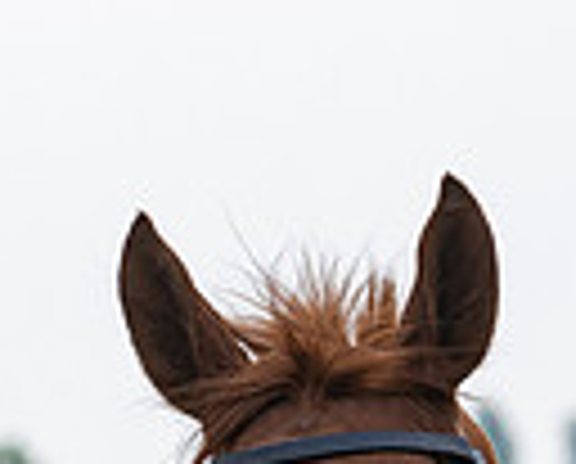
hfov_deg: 1.9
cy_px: 978
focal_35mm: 998
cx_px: 524
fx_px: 17052
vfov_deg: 1.6
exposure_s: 1/640
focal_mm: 135
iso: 400
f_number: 5.6
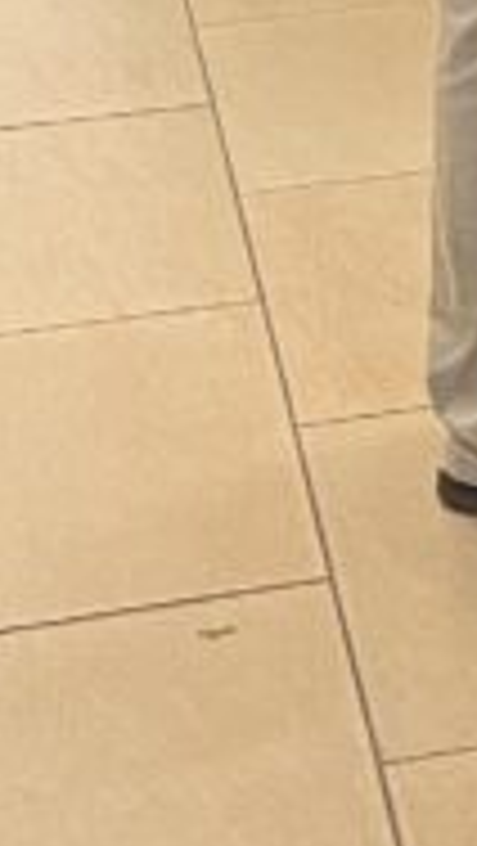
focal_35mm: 154
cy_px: -810
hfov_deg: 7.5
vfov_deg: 12.4
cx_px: 1066
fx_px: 3457
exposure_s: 1/60
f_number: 1.6
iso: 250
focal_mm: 5.1
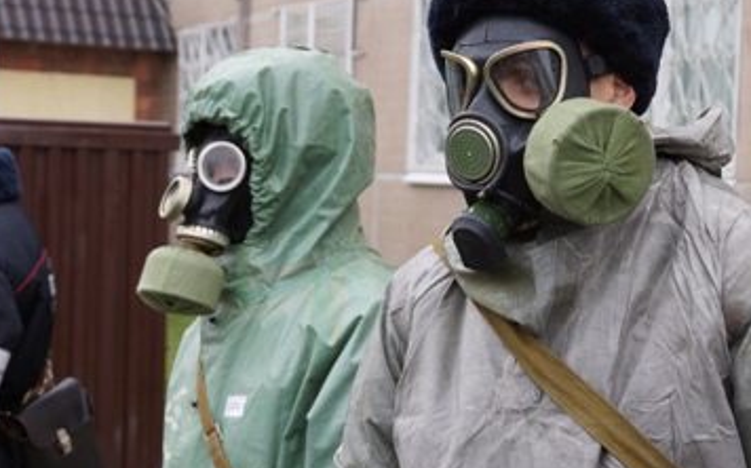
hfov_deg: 26.8
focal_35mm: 77
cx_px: 449
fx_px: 1575
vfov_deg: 16.9
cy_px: 168
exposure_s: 1/160
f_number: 6.3
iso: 640
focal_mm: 40
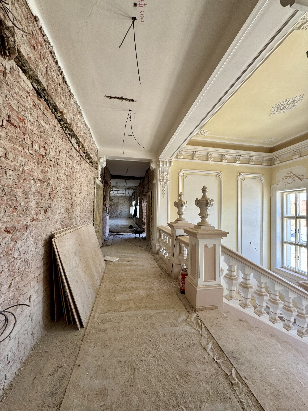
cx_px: 154
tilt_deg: +2.6
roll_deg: -1.0
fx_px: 166
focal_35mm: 14
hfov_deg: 85.7
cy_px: 206
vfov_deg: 102.1
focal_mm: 2.22
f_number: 2.2
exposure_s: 1/99
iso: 125
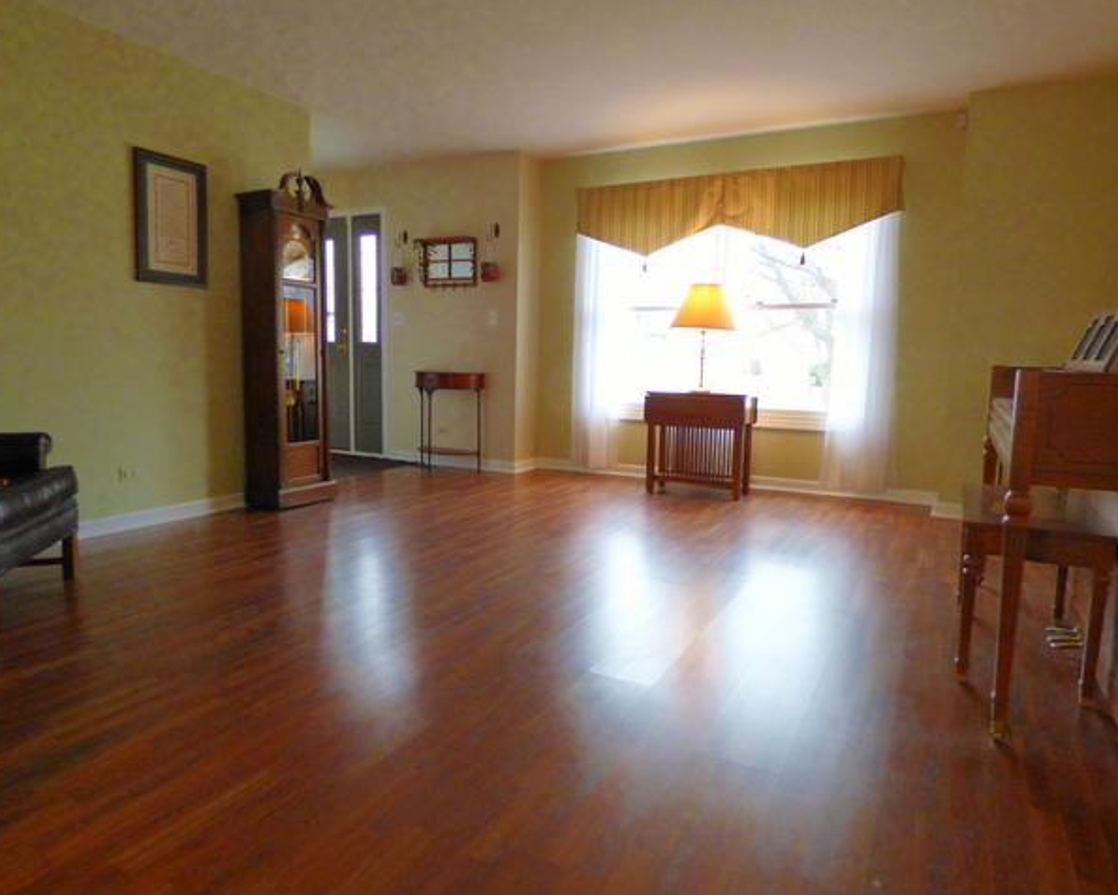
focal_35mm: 21
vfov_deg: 65.5
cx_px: 545
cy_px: 448
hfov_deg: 77.6
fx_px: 695
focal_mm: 3.58
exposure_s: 1/40
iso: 400
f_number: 2.8
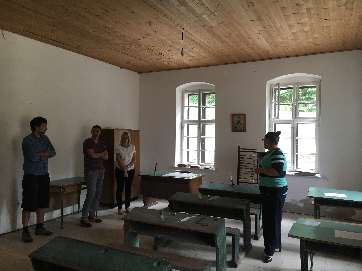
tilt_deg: -0.9
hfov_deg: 61.7
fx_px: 303
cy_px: 136
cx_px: 181
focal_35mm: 29
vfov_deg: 48.2
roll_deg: -0.9
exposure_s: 1/33
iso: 50
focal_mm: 4.15
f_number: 2.2
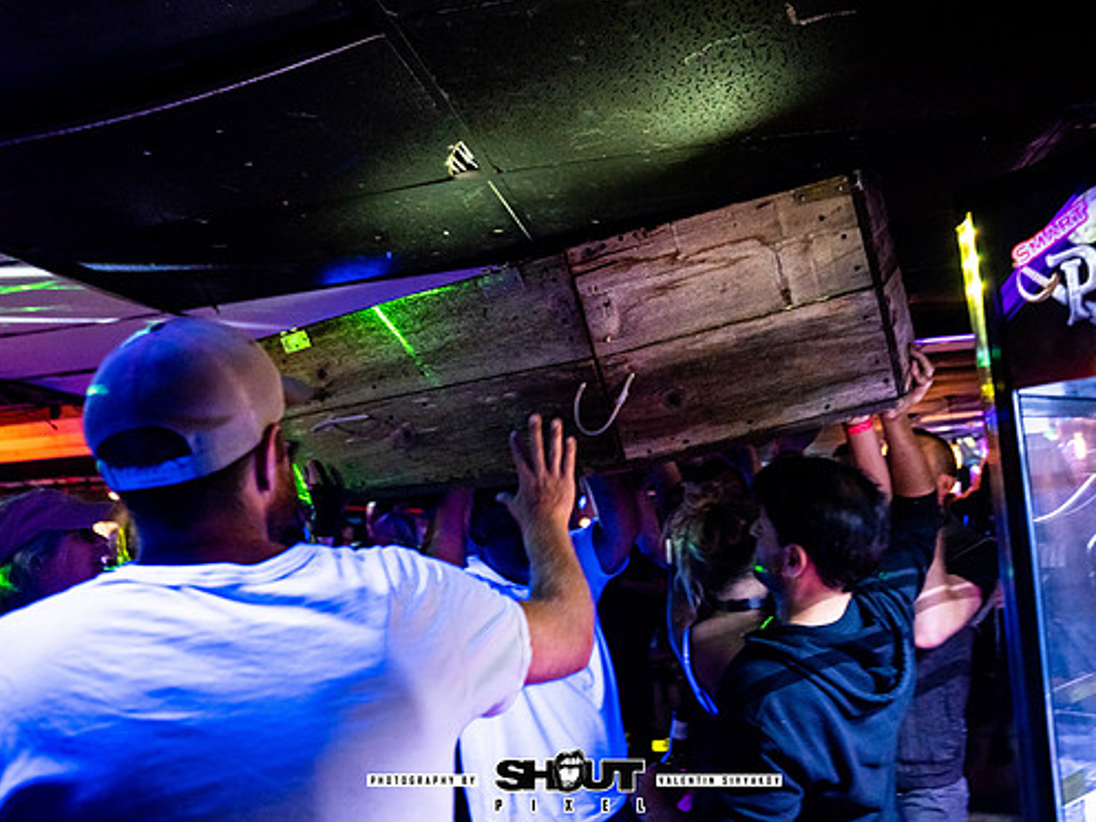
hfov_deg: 65.3
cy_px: 423
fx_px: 855
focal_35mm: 27
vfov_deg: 51.3
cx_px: 575
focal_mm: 24
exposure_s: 1/200
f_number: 2.8
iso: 3200
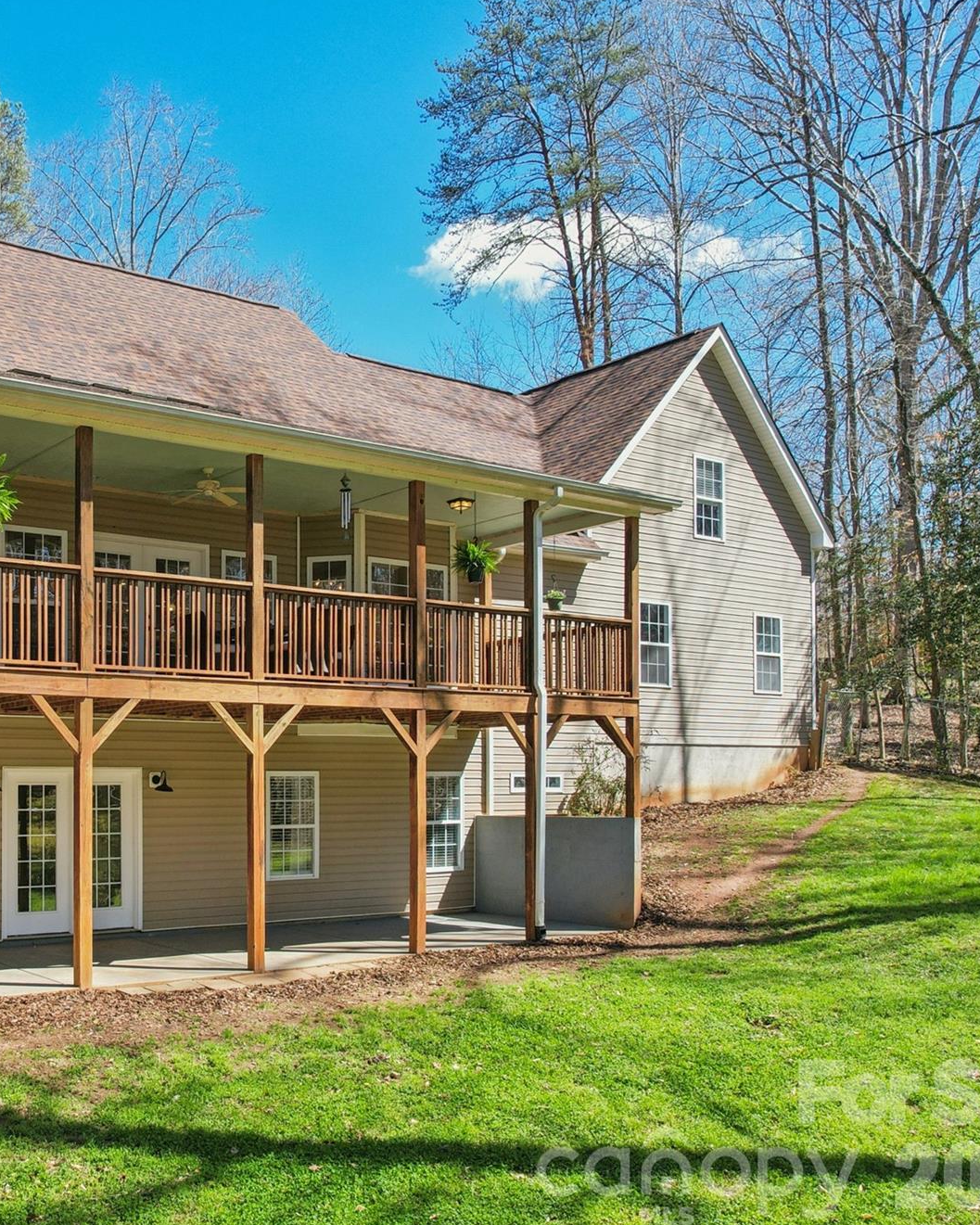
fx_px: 1160
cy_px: 609
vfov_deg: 55.7
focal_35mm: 32
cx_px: 145
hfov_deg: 42.9
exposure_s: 1/120
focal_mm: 8.4
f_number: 2.8
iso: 120
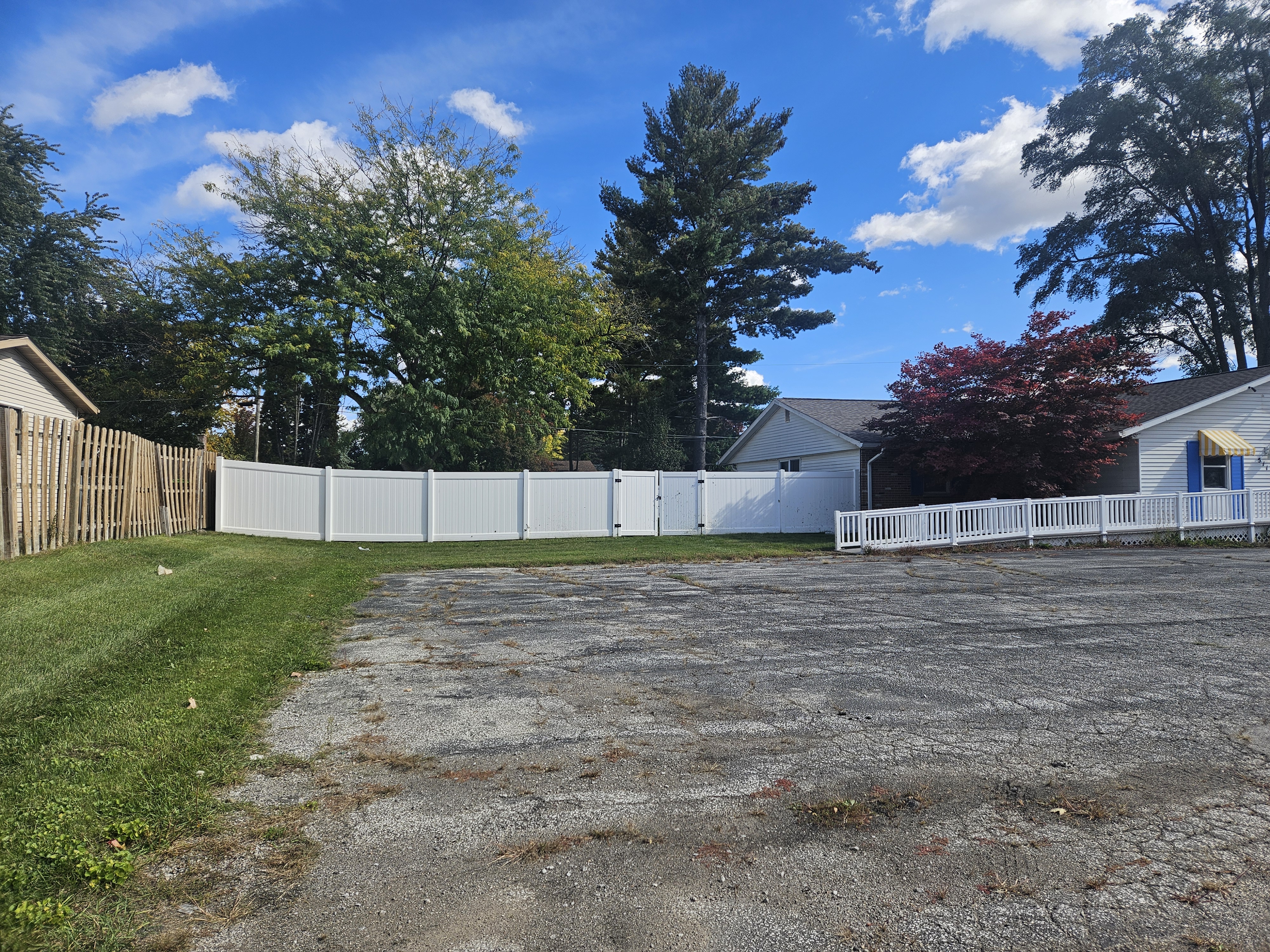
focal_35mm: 23
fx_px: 844
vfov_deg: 58.9
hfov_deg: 73.9
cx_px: 635
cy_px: 476
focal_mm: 5.4
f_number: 1.8
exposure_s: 1/1718
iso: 32
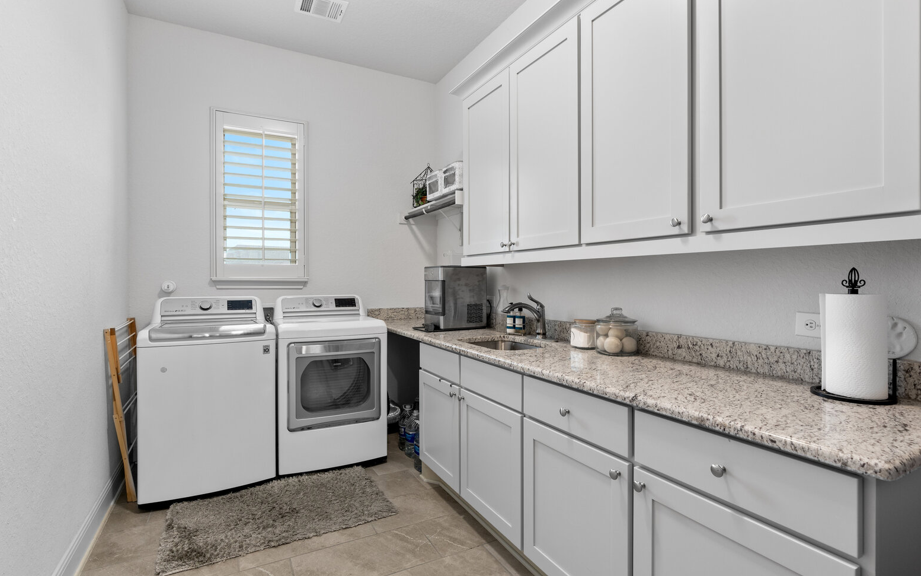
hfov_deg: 94.3
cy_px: 284
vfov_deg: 68.0
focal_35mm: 17
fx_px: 427
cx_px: 449
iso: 320
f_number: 7.1
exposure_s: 1.3
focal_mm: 16
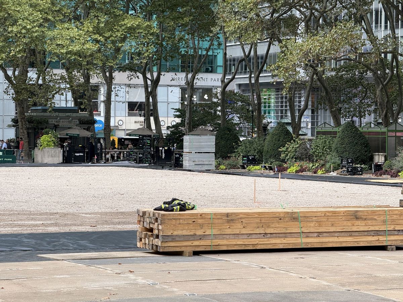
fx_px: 1397
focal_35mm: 120
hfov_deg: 16.4
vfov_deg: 12.3
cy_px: 151
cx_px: 202
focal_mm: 15.66
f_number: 2.8
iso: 50
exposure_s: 1/228
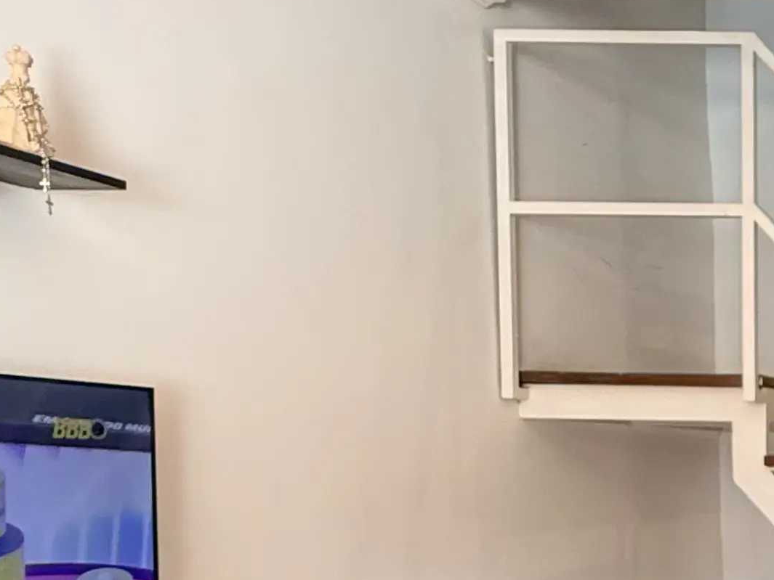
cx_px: 1147
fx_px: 1185
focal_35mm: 53
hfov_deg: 26.6
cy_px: 536
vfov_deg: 26.5
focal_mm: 2.22
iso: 400
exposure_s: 1/60
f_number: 2.2
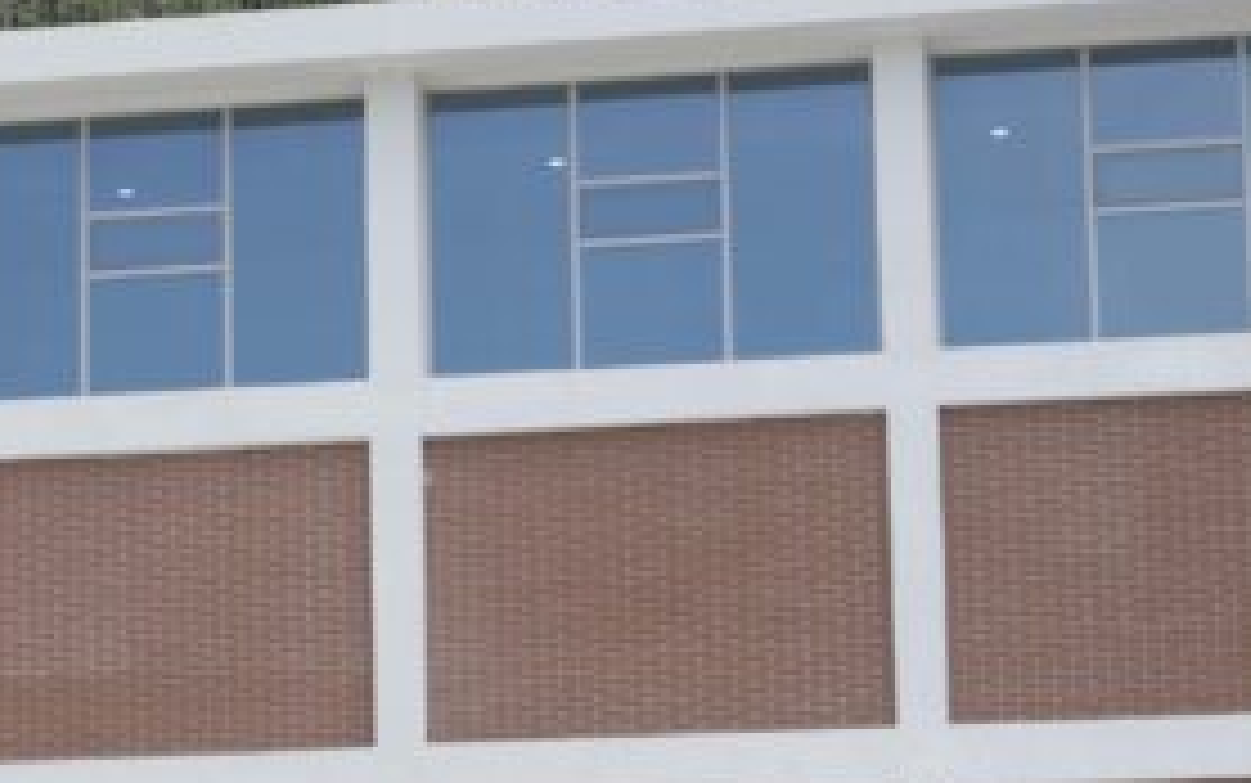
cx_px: -126
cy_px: 754
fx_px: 5116
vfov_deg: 8.7
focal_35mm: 150
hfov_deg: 13.7
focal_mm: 40
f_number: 10
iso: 100
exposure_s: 1/125
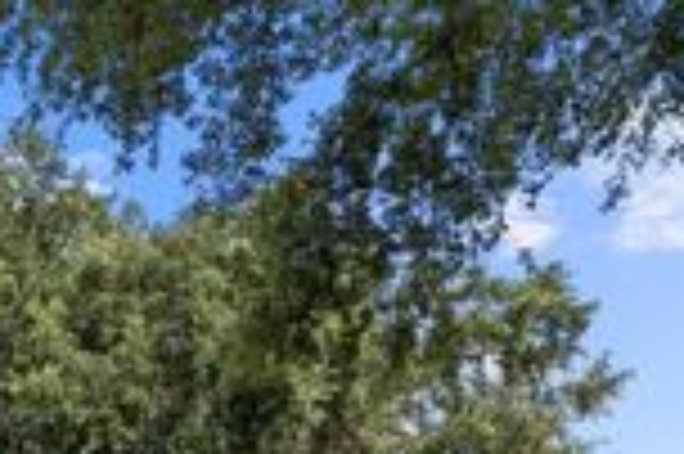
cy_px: 677
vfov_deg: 15.9
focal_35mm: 79
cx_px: -378
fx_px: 1499
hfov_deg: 21.2
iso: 100
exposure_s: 1/100
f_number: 8
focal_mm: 24
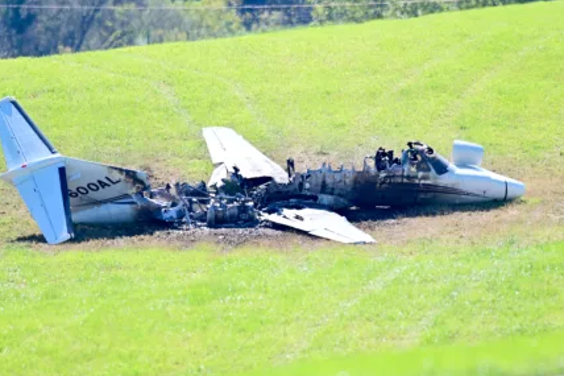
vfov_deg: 2.2
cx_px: 282
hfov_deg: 3.3
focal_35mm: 631
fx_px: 9881
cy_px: 197
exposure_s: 1/1250
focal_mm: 400
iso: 100
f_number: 5
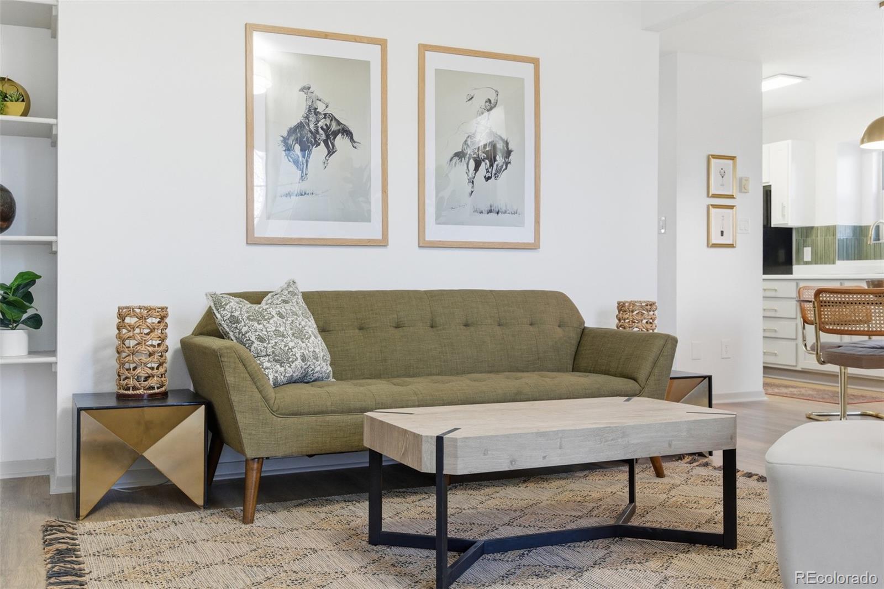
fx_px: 859
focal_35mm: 35
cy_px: 294
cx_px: 442
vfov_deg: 37.8
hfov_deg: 54.4
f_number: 6.3
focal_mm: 35
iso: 800
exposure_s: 1/200
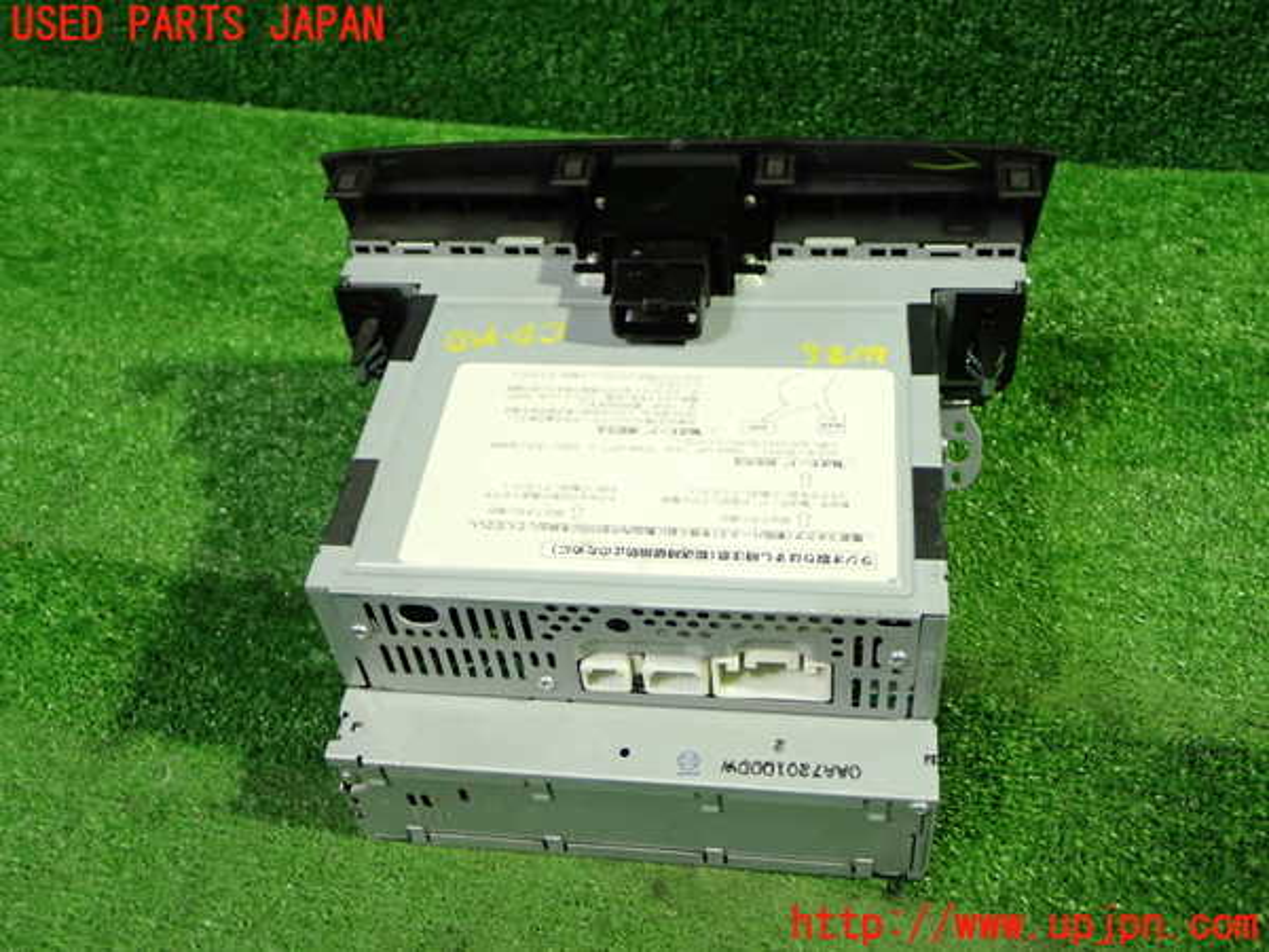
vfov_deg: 39.7
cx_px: 634
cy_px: 476
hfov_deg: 51.4
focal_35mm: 36
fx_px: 1320
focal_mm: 6.37
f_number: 2.5
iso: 640
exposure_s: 1/40
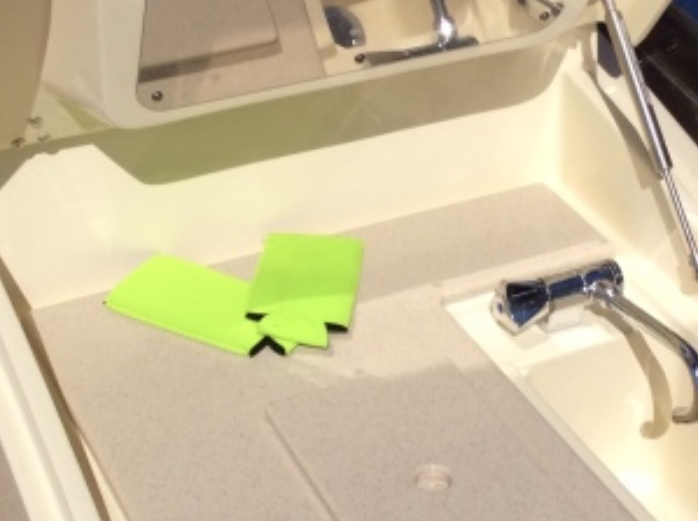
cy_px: 164
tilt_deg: -31.1
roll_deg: +1.0
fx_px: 1731
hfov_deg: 22.8
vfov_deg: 17.1
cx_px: 384
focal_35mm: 86
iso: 32
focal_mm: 3.3
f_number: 2.4
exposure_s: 1/5208
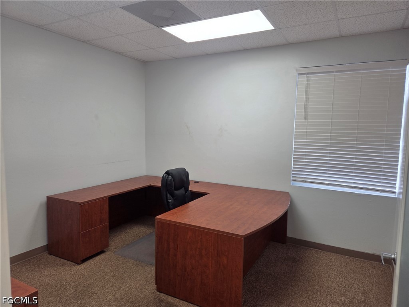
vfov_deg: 58.9
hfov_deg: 73.9
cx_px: 204
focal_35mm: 23
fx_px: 272
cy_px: 154
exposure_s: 1/120
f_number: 1.8
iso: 50
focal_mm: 5.4
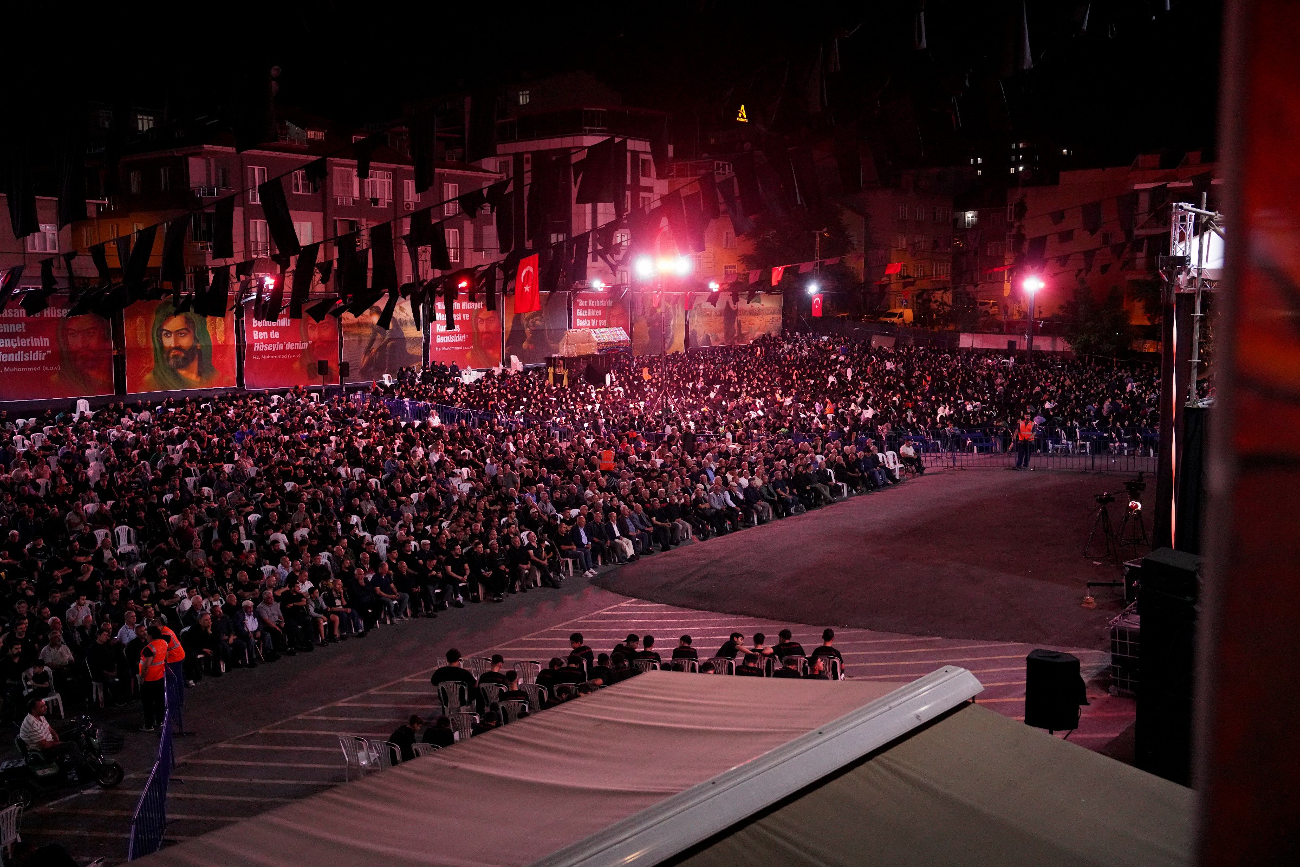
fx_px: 1192
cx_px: 650
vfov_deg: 40.0
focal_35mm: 33
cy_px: 434
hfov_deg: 57.2
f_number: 2.8
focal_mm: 33
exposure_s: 1/250
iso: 6400
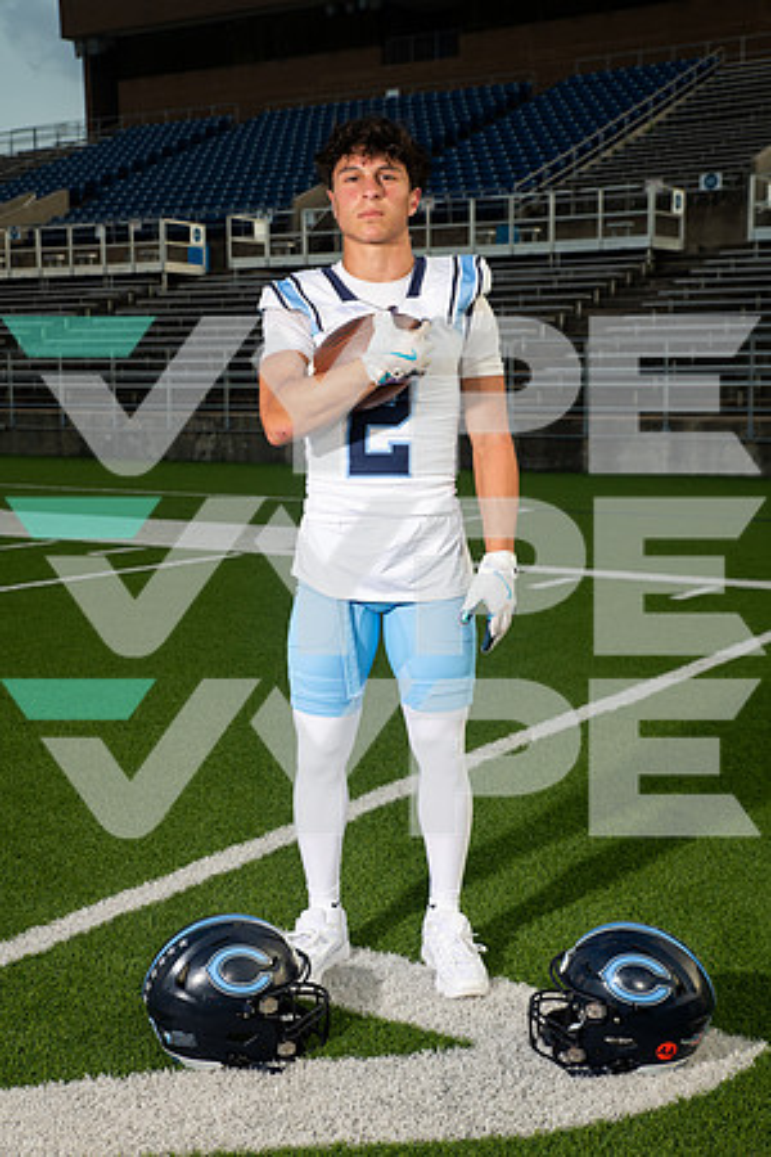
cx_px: 386
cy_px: 578
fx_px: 1542
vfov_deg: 41.1
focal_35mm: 48
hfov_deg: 28.1
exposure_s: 1/320
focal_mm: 48
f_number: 7.1
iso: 160
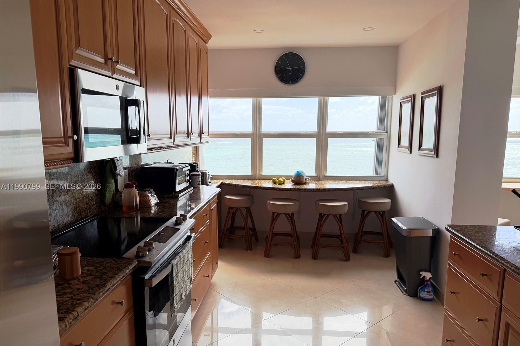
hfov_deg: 71.5
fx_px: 361
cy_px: 187
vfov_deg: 51.2
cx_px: 260
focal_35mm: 25
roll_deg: -0.1
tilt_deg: -8.9
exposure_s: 1/796
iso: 100
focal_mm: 6.76
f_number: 1.78
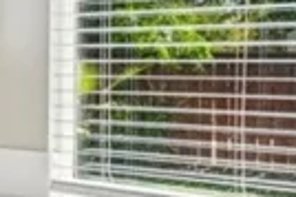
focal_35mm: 94
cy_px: 77
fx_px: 772
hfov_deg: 13.5
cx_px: -465
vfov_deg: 14.5
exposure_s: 1/50
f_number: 8
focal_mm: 15
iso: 100
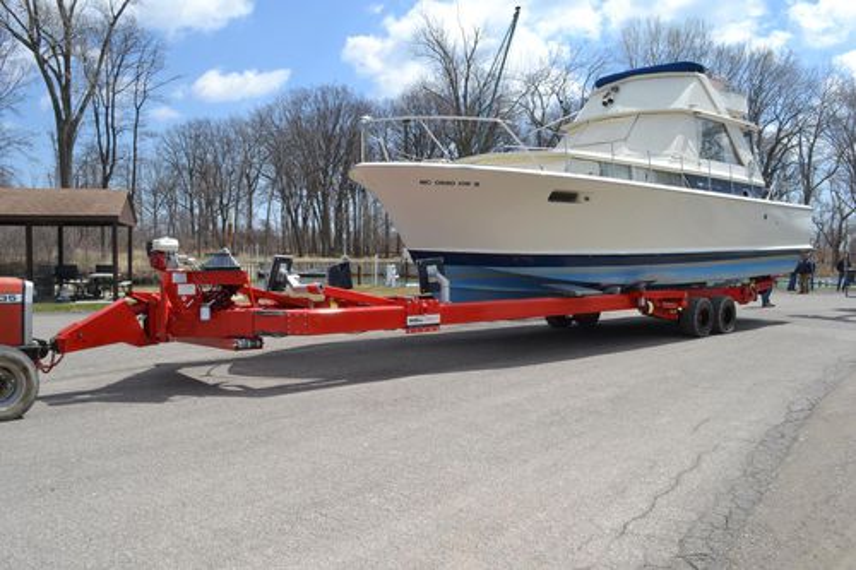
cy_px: 285
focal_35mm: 30
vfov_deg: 43.6
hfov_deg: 61.9
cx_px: 428
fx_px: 713
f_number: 22
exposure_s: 1/30
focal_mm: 20
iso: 100
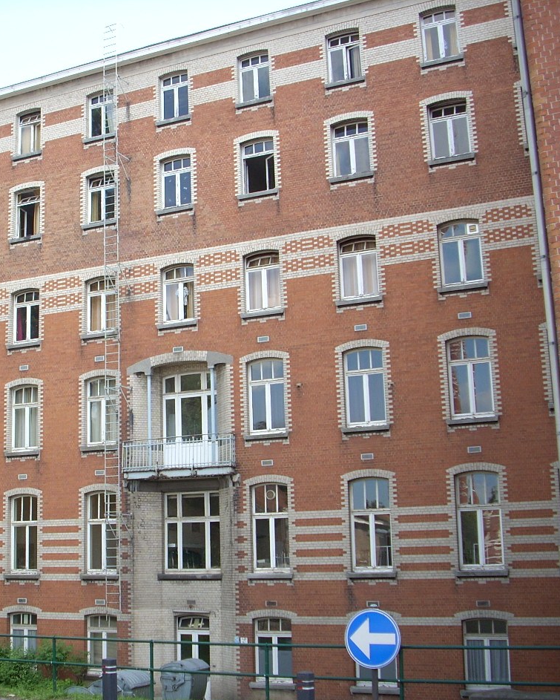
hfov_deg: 30.2
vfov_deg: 38.0
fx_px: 1015
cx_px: 116
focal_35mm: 49
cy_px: 355
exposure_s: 1/201
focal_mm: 6.2
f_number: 2.8
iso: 64
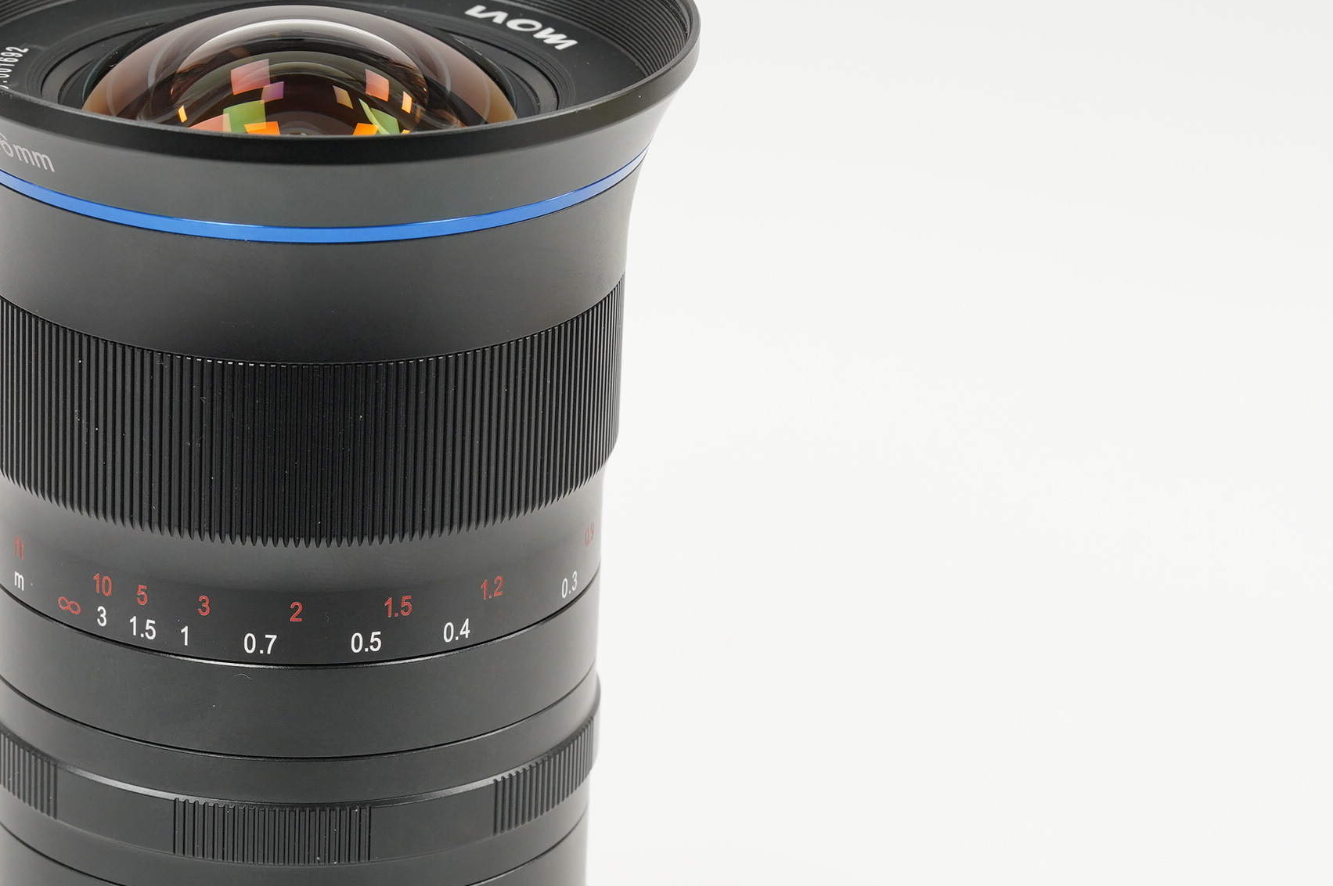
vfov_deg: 8.6
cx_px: 307
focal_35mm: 159
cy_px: 578
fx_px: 5882
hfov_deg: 12.9
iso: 1000
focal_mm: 90
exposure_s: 1/10
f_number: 11
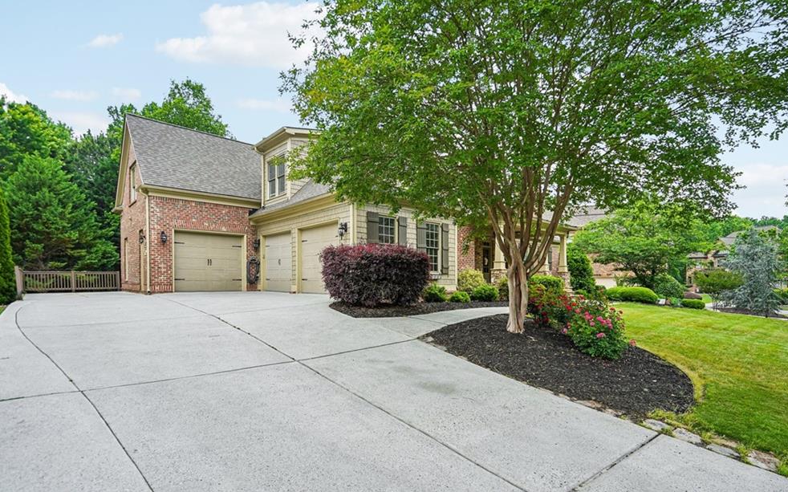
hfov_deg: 94.4
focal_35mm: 17
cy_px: 221
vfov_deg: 67.8
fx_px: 365
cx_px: 398
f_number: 4
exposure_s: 1/125
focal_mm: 16
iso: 50
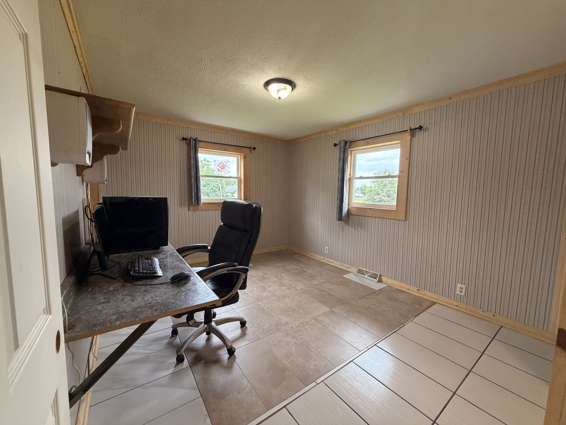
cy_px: 212
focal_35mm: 14
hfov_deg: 102.1
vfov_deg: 85.7
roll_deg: -0.9
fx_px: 229
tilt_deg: -5.6
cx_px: 283
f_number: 2.2
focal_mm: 2.22
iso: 320
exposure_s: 1/116
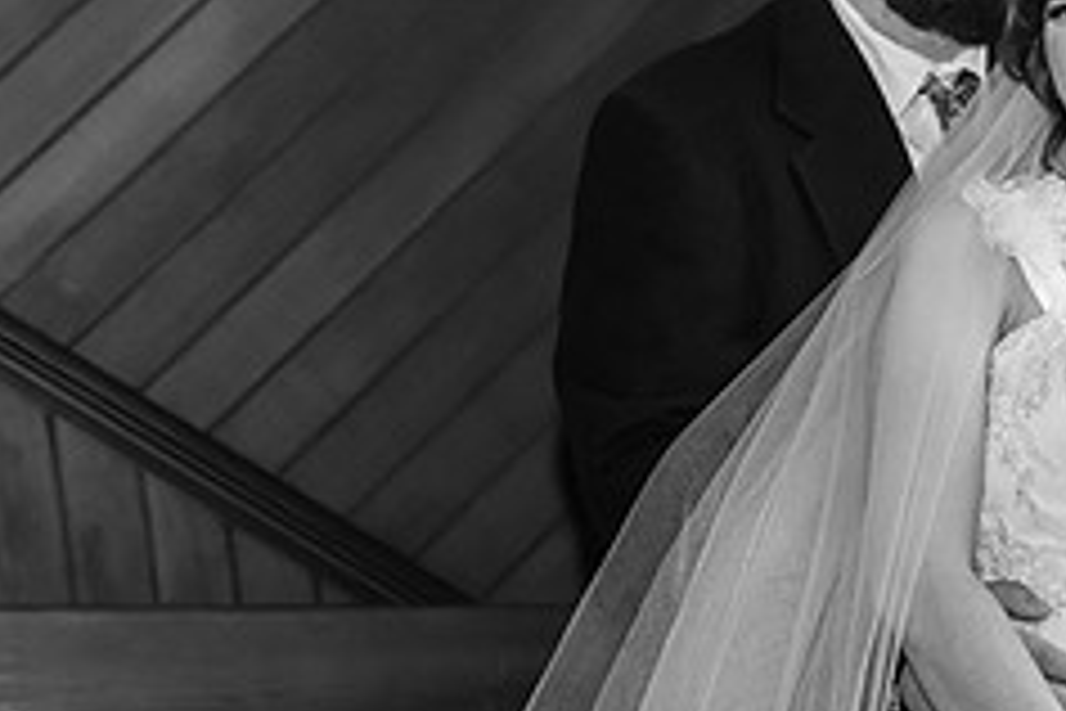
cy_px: 286
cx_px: 1012
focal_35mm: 142
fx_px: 4204
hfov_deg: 14.3
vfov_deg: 9.7
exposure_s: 1/320
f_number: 3.2
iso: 4000
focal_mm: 58
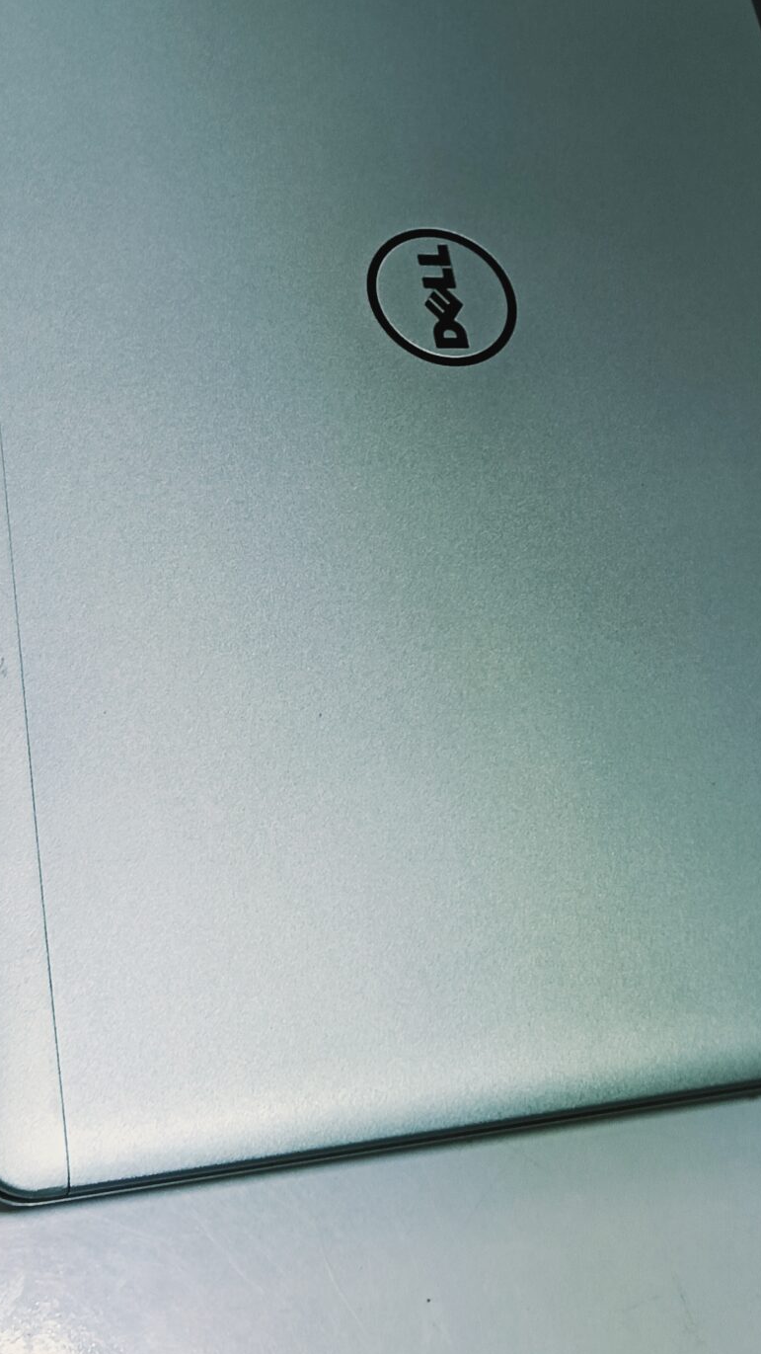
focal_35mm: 55
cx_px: 454
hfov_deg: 21.8
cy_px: 220
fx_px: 1973
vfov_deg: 36.2
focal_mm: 3.98
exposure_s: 1/33.3
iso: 64
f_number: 1.8
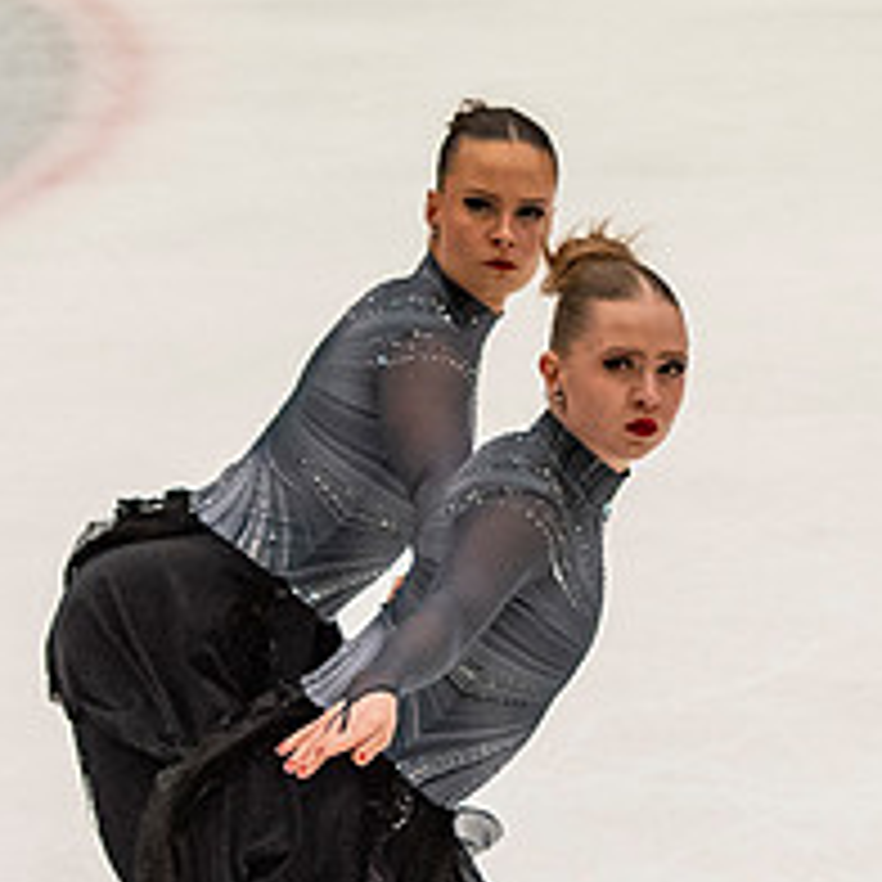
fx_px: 17527
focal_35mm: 608
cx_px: 421
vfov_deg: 2.9
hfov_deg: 2.9
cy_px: 570
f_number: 4
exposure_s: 1/500
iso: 720
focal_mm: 105
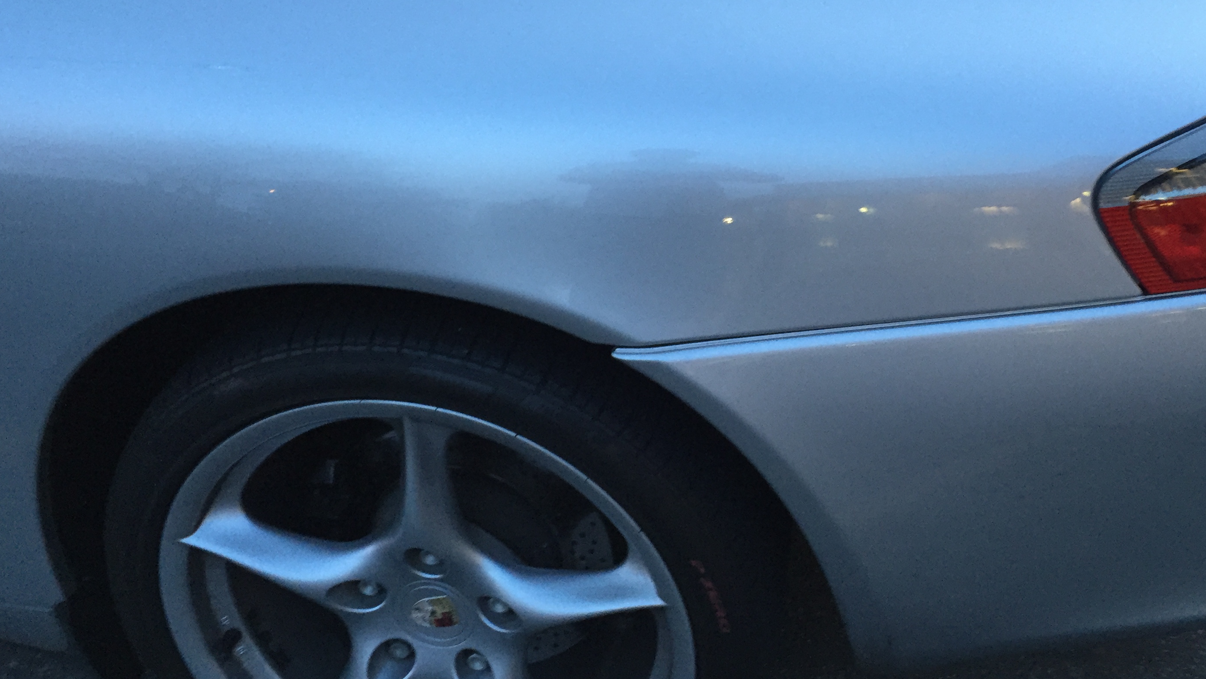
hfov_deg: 53.8
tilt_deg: -24.3
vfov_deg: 32.0
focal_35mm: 37
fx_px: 1183
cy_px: 292
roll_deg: +0.9
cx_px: 682
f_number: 2.2
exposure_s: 1/30
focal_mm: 4.15
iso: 125
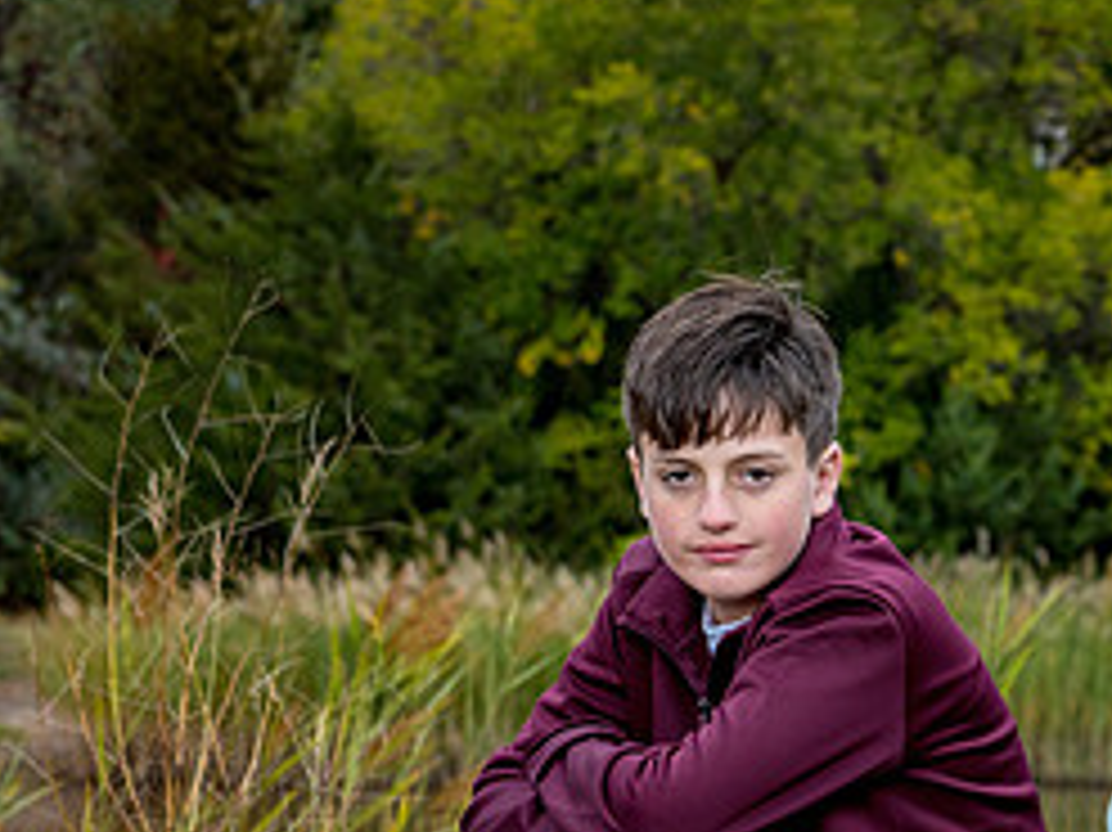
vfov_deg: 9.3
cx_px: 1193
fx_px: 5073
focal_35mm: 158
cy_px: 731
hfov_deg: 12.3
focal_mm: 70
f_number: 5.6
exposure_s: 1/125
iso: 320
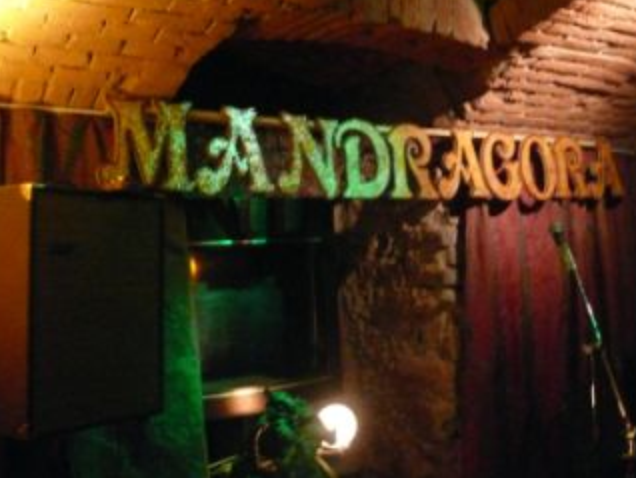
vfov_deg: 32.8
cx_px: 362
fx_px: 809
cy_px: 180
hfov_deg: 42.8
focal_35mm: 44
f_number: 2.8
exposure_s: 1/15
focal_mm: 7.4
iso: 800
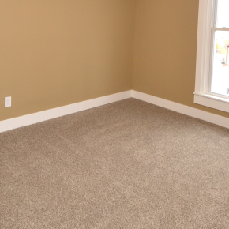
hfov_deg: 49.7
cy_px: 37
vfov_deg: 46.4
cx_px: 111
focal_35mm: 33
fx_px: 247
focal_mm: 10
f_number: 3.5
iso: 640
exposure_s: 1/60
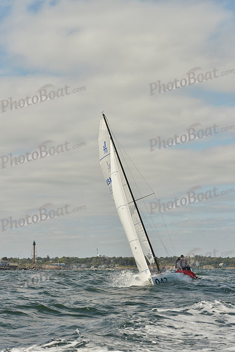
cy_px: 176
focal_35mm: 86
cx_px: 118
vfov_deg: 23.6
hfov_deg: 15.9
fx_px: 842
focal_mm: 86
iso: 400
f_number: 10
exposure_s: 1/1600
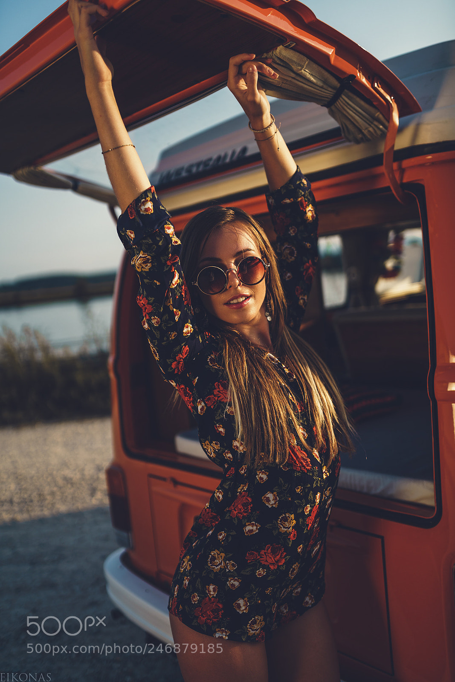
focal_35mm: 35
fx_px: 663
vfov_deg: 54.4
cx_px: 228
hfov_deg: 37.9
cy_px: 341
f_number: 1.6
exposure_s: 1/2000
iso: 100
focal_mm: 35
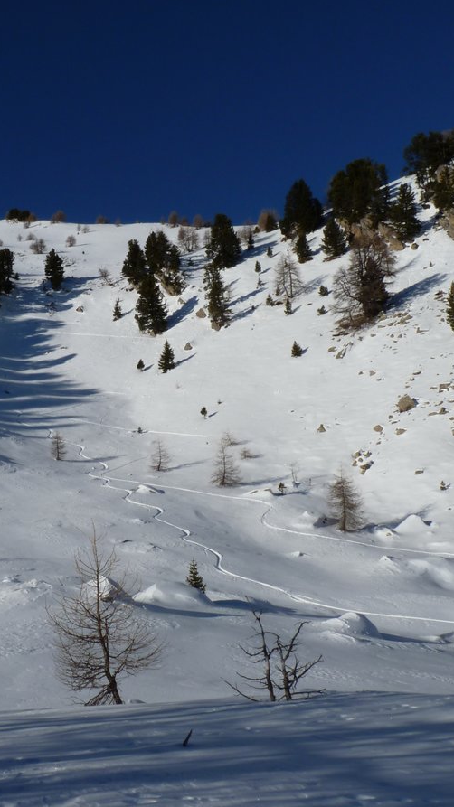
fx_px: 878
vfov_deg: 49.4
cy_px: 404
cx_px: 103
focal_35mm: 41
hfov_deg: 28.5
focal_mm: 4.9
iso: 80
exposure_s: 1/500
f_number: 7.1
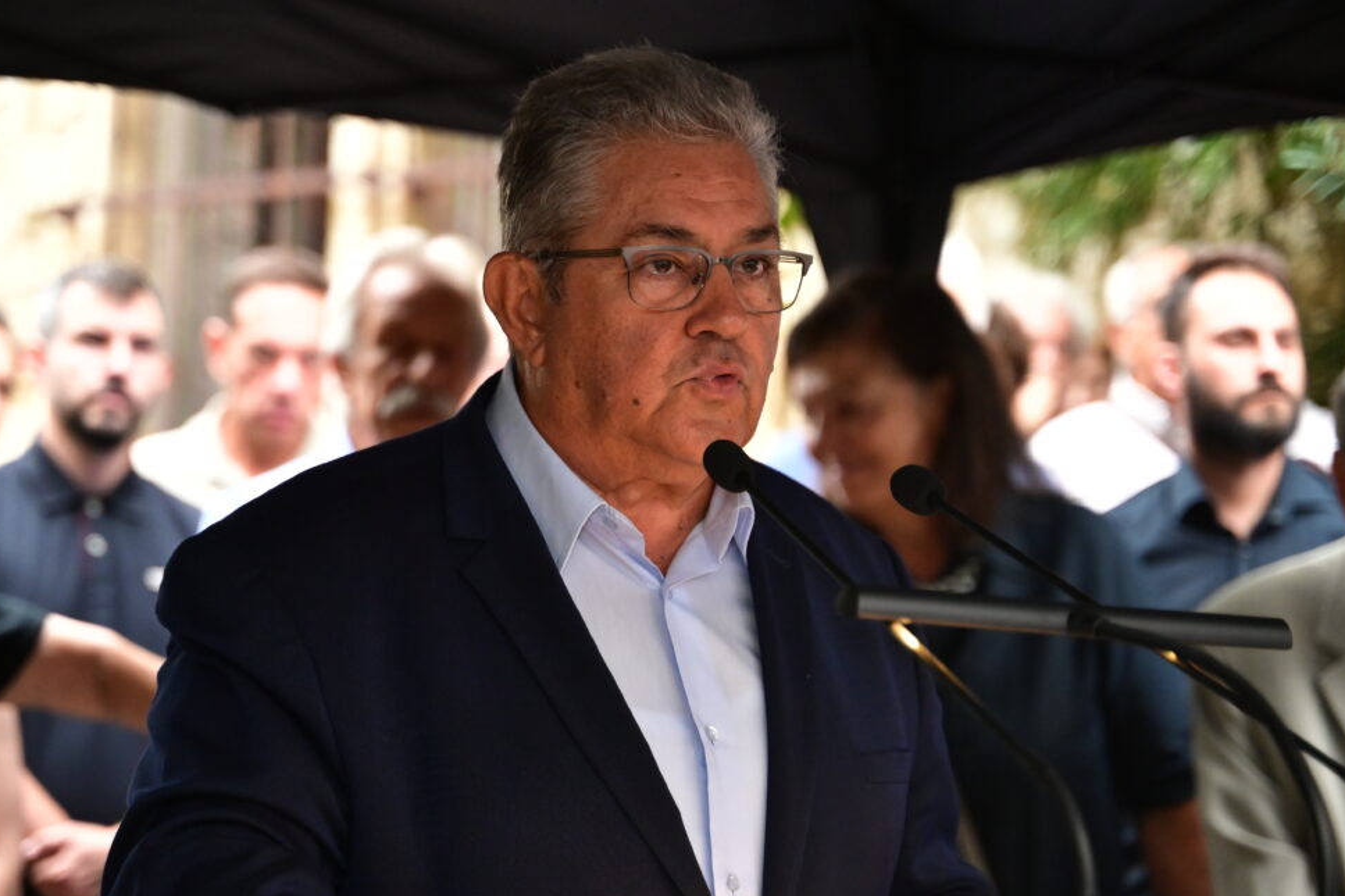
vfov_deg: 14.7
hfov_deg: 21.9
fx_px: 3474
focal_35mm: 93
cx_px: 593
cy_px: 554
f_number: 2.8
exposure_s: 1/400
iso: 4000
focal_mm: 75
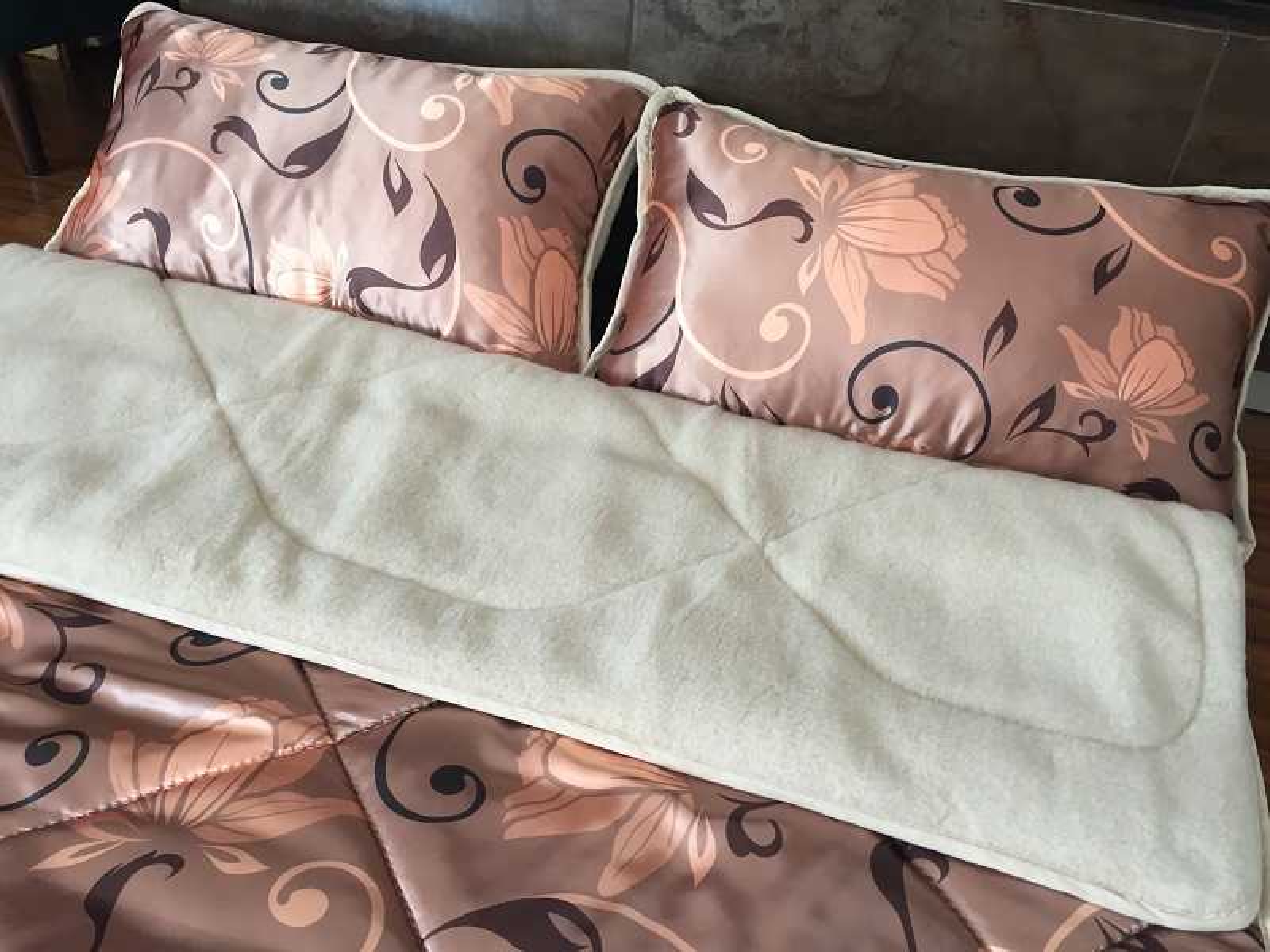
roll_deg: -6.0
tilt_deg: -39.1
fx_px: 1064
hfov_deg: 61.7
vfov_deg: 48.2
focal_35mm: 29
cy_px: 476
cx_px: 635
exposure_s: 1/33
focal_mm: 4.15
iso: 100
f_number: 2.2
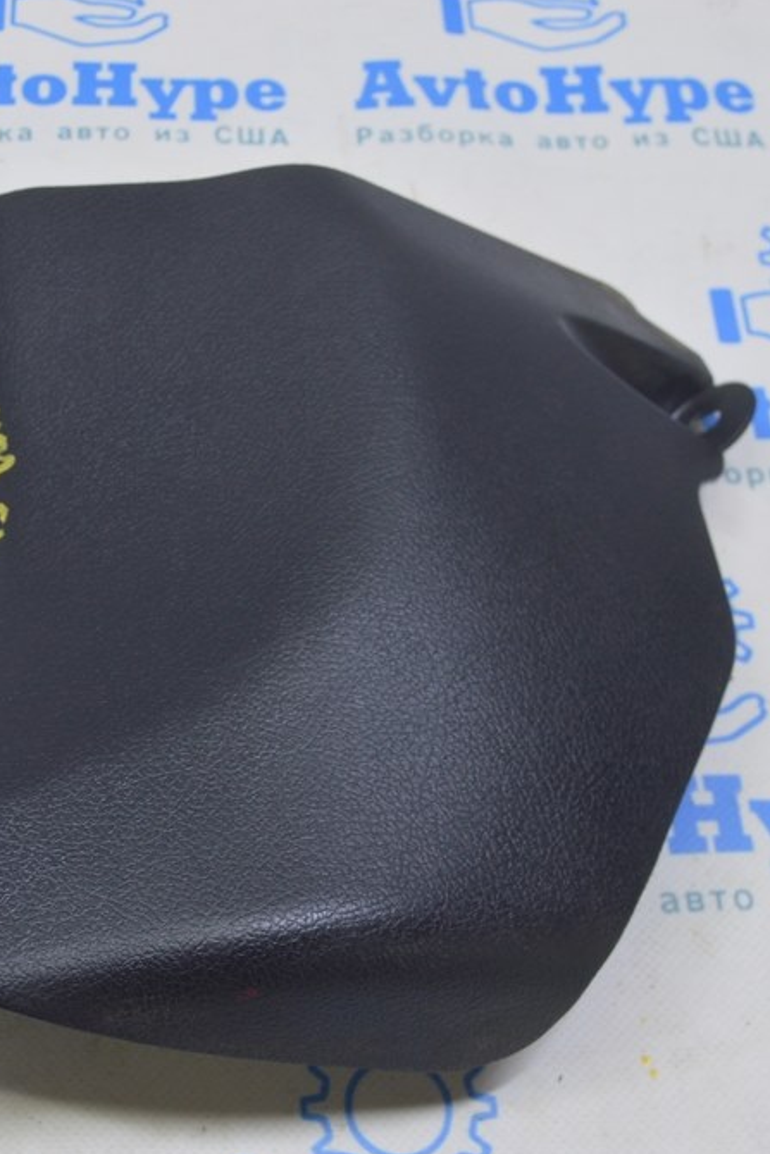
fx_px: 1764
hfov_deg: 24.2
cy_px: 578
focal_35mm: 55
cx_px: 138
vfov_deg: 36.2
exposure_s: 1/20
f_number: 5.6
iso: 400
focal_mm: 24
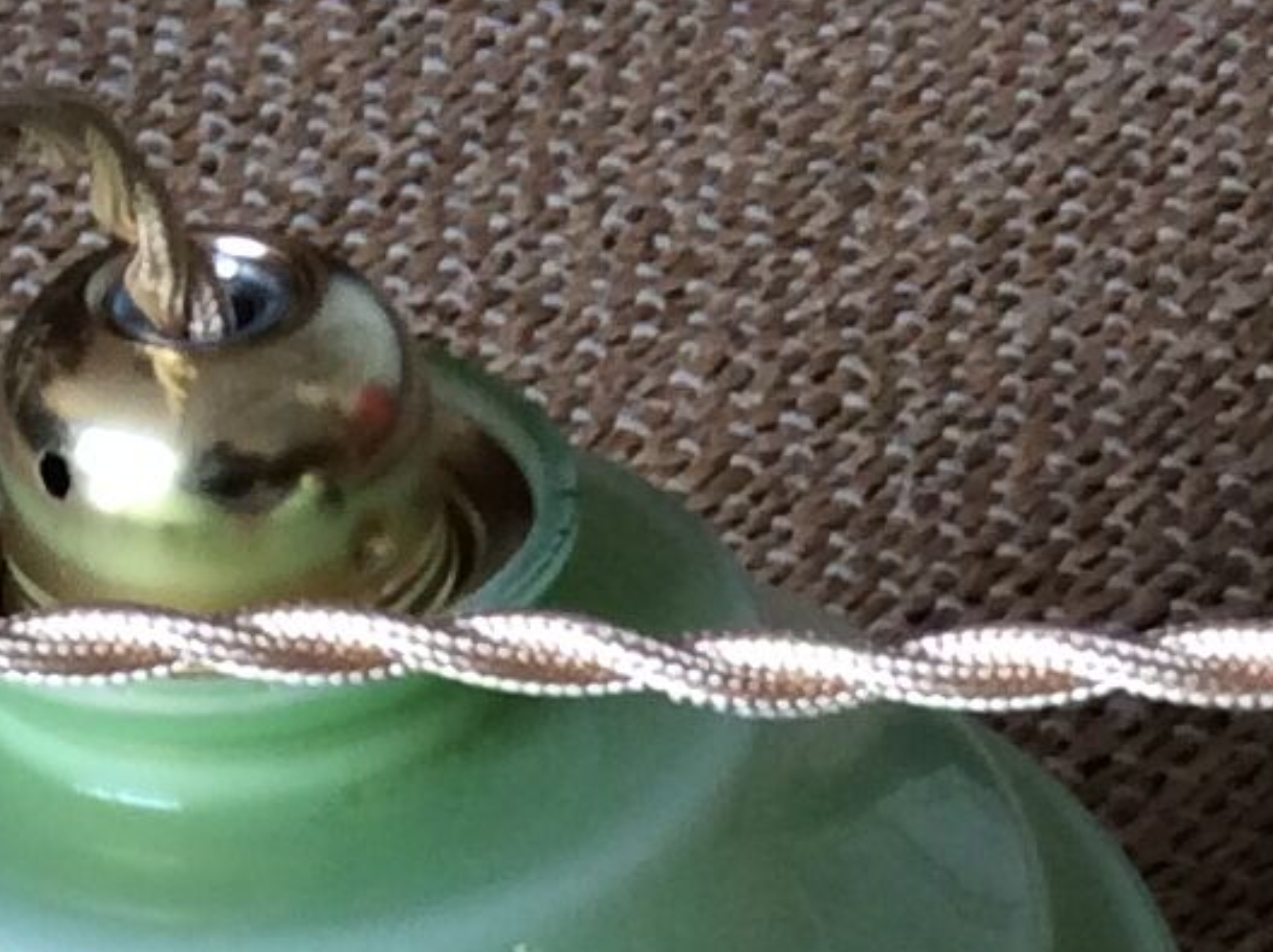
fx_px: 5768
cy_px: 1921
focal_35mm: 157
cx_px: 752
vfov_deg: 8.9
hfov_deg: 12.6
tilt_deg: -45.9
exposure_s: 1/25
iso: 50
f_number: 2.4
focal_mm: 3.3
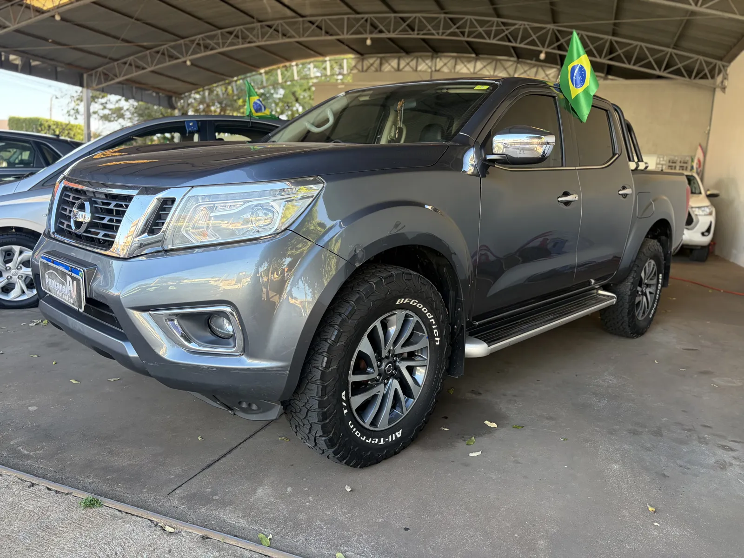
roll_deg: -3.0
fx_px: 559
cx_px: 372
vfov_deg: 53.1
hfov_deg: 67.3
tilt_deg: -8.0
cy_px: 279
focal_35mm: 26
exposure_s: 1/180
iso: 125
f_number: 1.6
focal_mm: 5.96
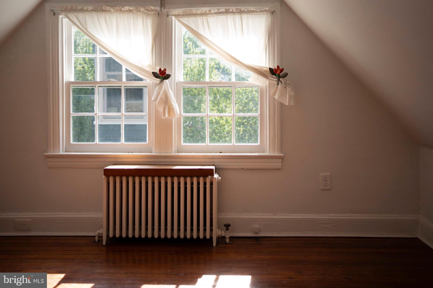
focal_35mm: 35
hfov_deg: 54.4
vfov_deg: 37.8
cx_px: 216
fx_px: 421
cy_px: 144
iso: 1600
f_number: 1.4
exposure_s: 1/8000
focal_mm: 35
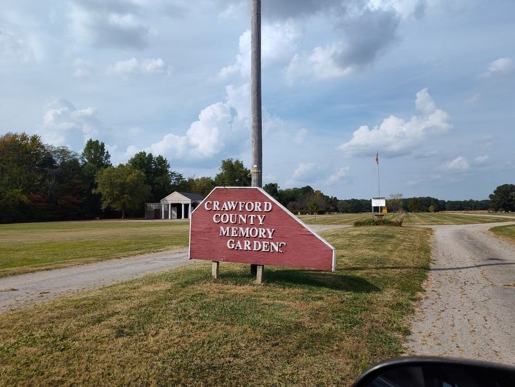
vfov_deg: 58.9
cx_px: 258
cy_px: 194
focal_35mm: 23
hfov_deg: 73.9
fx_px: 342
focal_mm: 5.56
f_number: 1.8
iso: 100
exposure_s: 1/2056
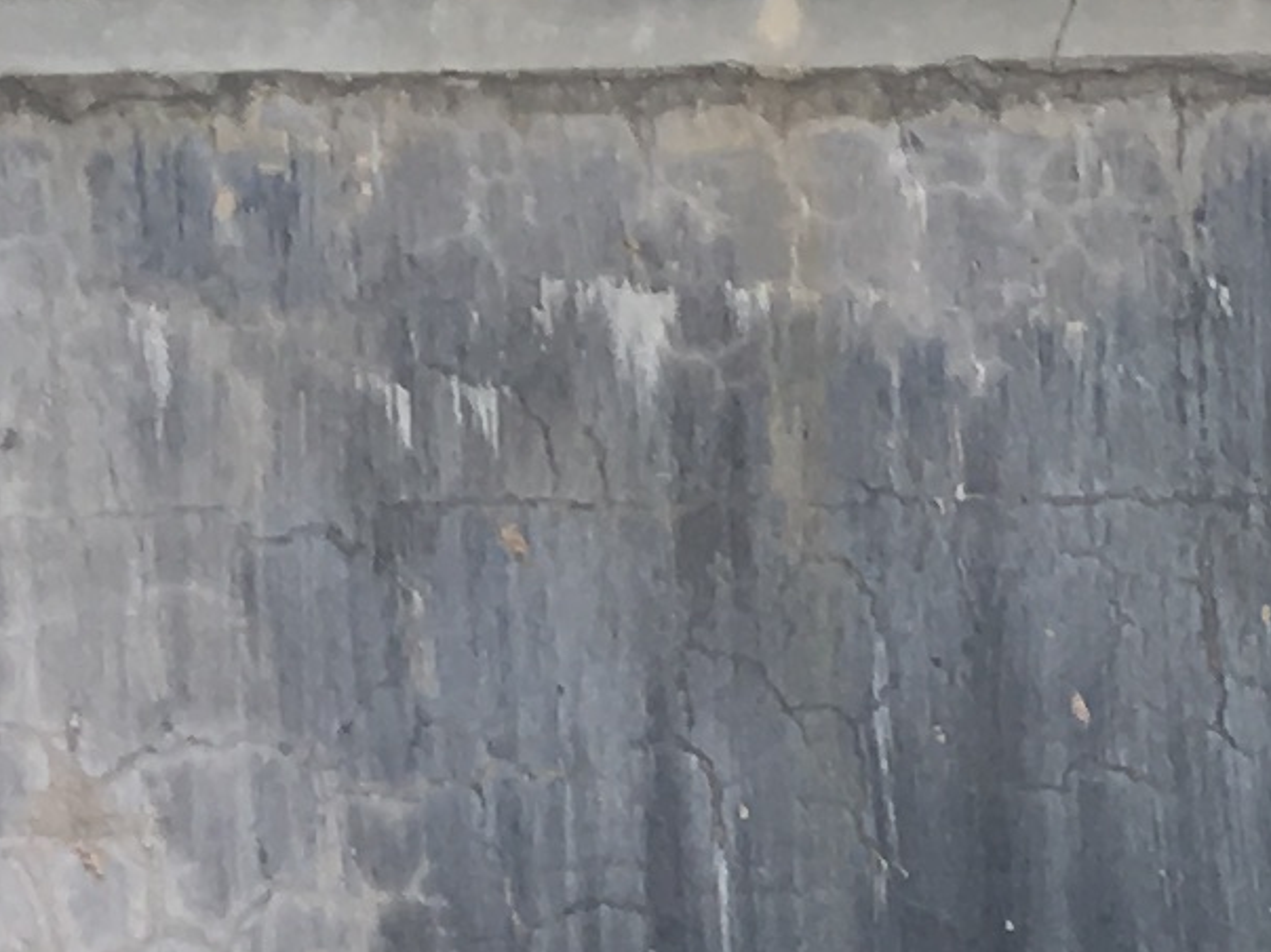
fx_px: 7122
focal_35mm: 194
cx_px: 3050
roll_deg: +1.5
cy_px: 2268
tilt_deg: -11.9
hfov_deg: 9.2
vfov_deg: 7.2
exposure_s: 1/270
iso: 25
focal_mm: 4.15
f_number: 2.2
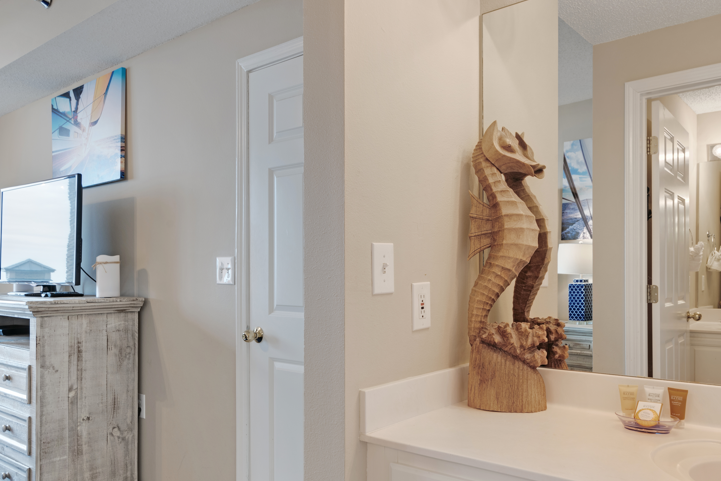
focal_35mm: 28
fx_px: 561
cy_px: 270
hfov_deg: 65.4
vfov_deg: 46.3
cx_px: 384
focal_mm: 24
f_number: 9
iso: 320
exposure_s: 1/25
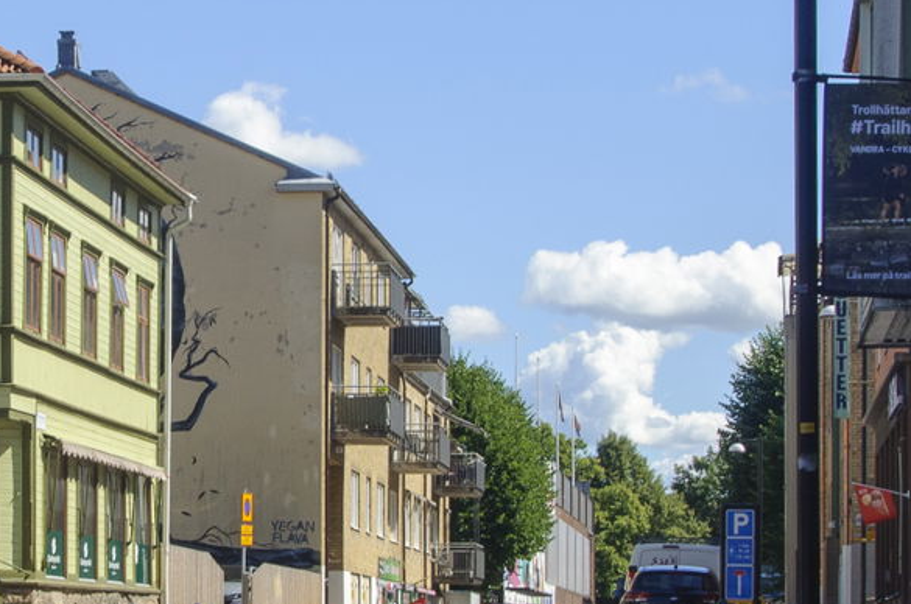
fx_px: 3234
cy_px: 312
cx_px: 92
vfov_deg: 10.7
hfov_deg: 15.8
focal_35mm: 128
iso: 200
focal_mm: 26
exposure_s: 1/160
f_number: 13
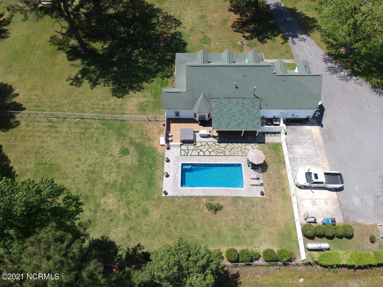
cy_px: 144
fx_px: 277
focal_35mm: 25
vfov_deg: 54.9
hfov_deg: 69.4
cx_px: 192
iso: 100
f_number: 2.6
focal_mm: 4.49
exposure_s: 1/800
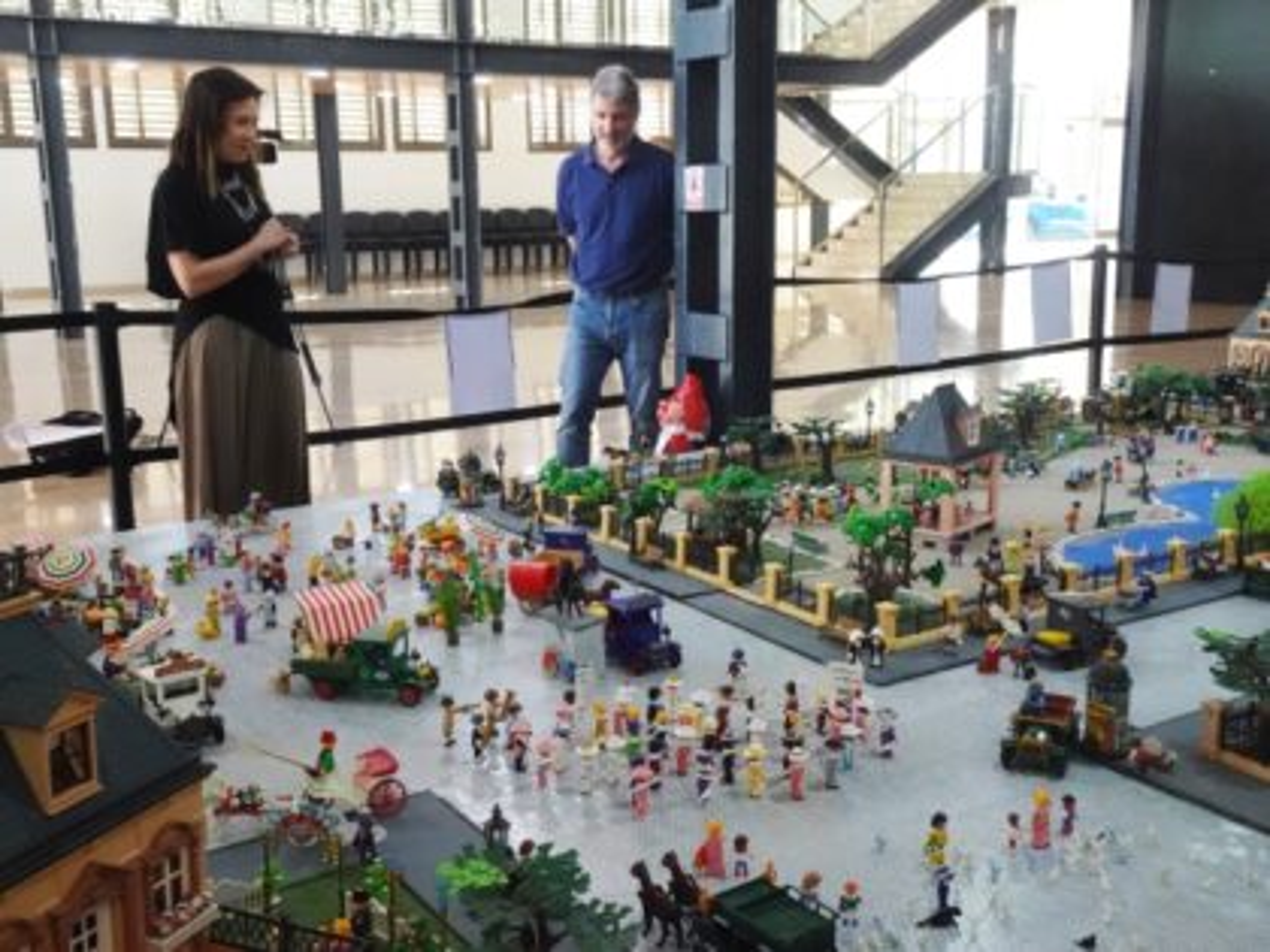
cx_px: 635
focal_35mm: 35
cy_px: 476
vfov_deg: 40.7
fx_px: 1284
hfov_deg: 52.6
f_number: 4
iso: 800
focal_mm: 5.9
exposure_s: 1/80
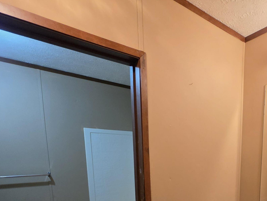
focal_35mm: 25
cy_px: 190
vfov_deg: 47.7
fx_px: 193
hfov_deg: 66.8
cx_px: 185
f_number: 1.9
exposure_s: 1/60
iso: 320
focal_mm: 2.2
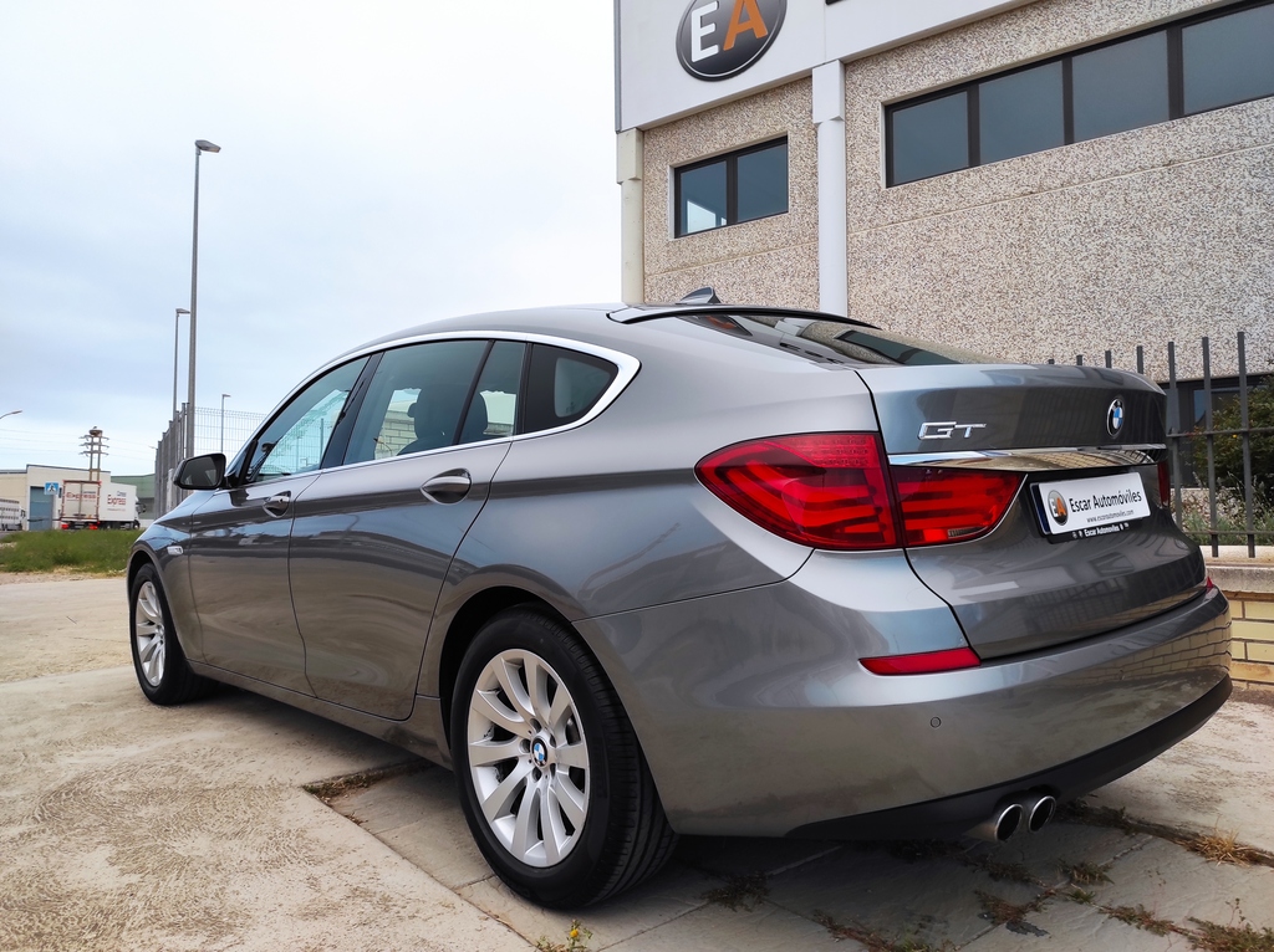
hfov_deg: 69.4
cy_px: 476
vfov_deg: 54.8
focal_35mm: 25
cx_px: 637
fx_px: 919
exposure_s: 1/50
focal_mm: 5.43
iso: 143
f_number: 1.89
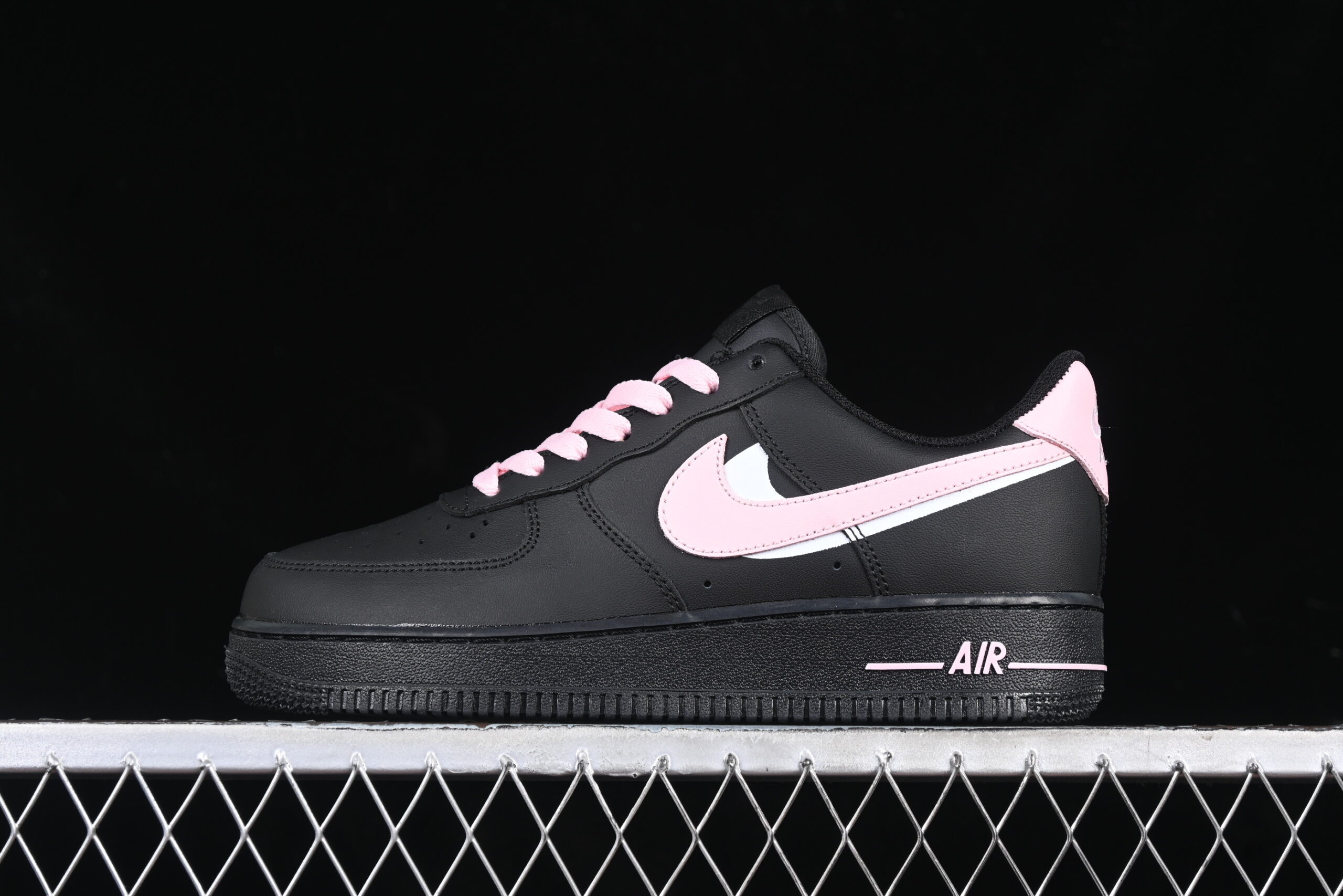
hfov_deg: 27.0
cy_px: 448
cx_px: 672
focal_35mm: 75
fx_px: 2798
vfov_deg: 18.2
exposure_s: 1/60
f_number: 6.3
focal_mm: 50
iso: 160
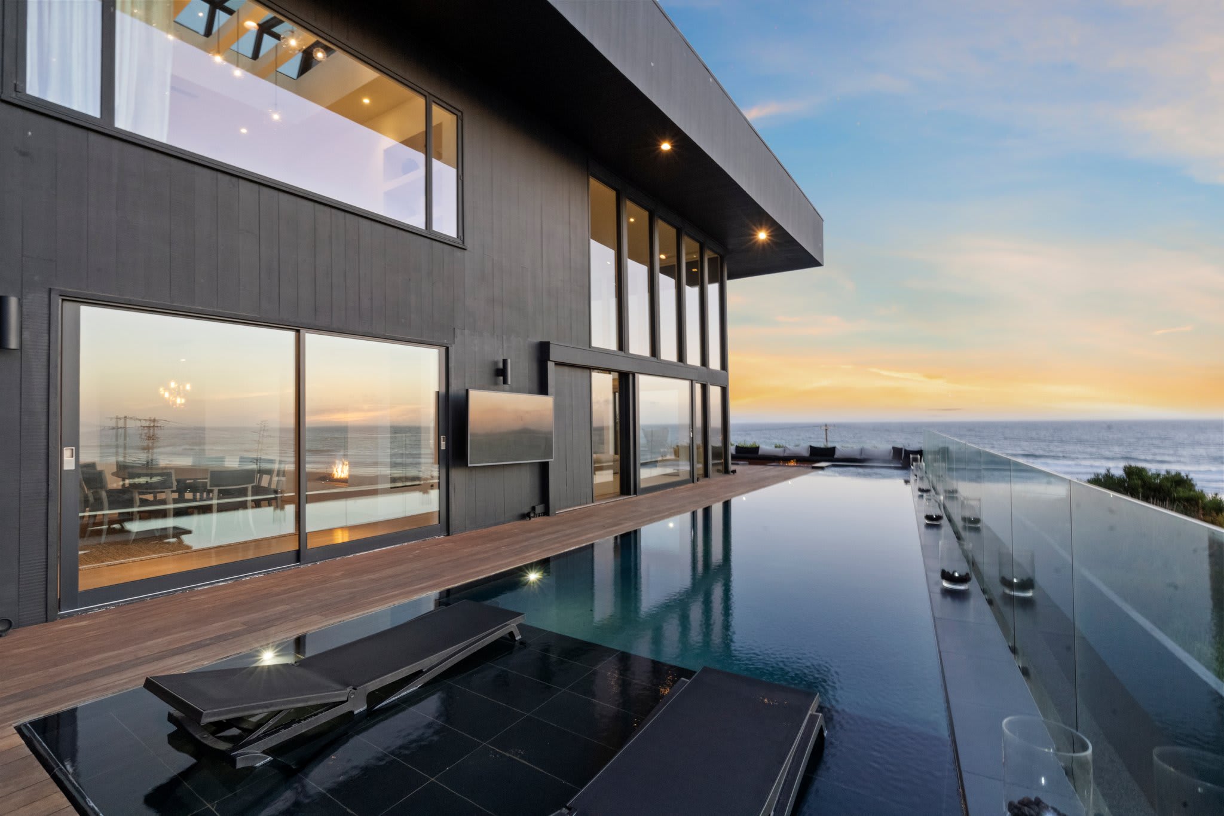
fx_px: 544
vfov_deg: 73.7
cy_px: 408
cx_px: 612
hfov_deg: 96.7
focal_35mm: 16
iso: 12800
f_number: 16
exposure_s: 1/10
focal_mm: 16
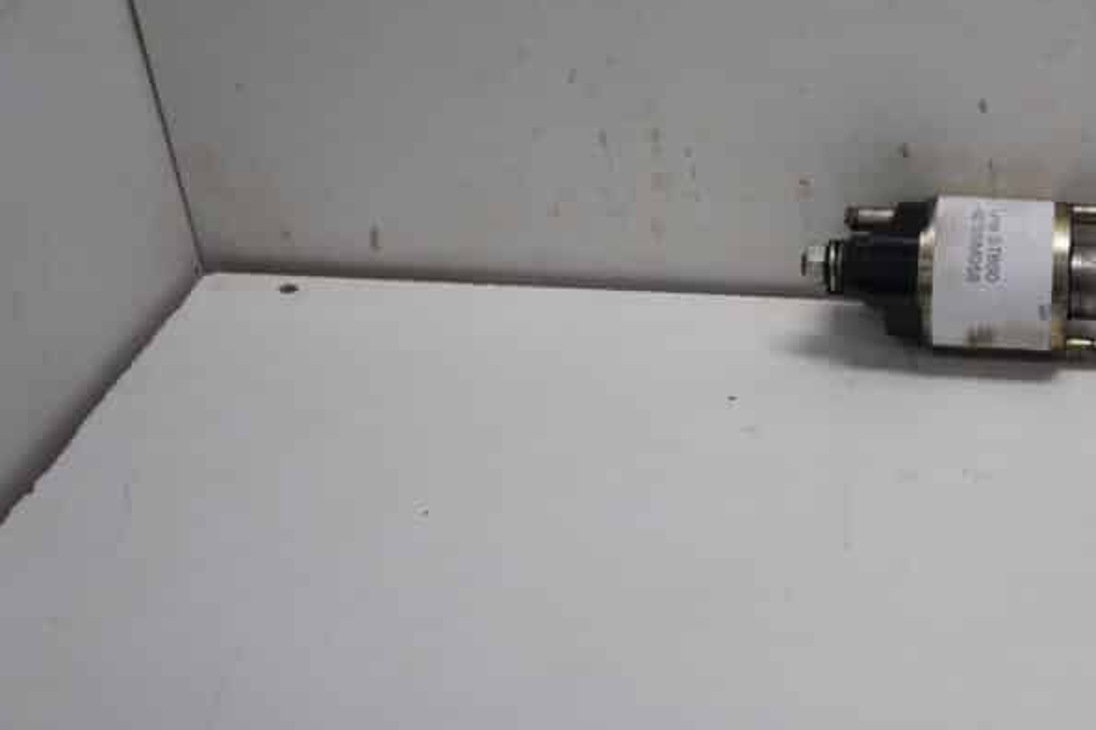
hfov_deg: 36.4
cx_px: 933
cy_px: 360
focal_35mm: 52
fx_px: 1583
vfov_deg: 26.0
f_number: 4.5
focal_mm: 20
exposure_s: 1/80
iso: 100
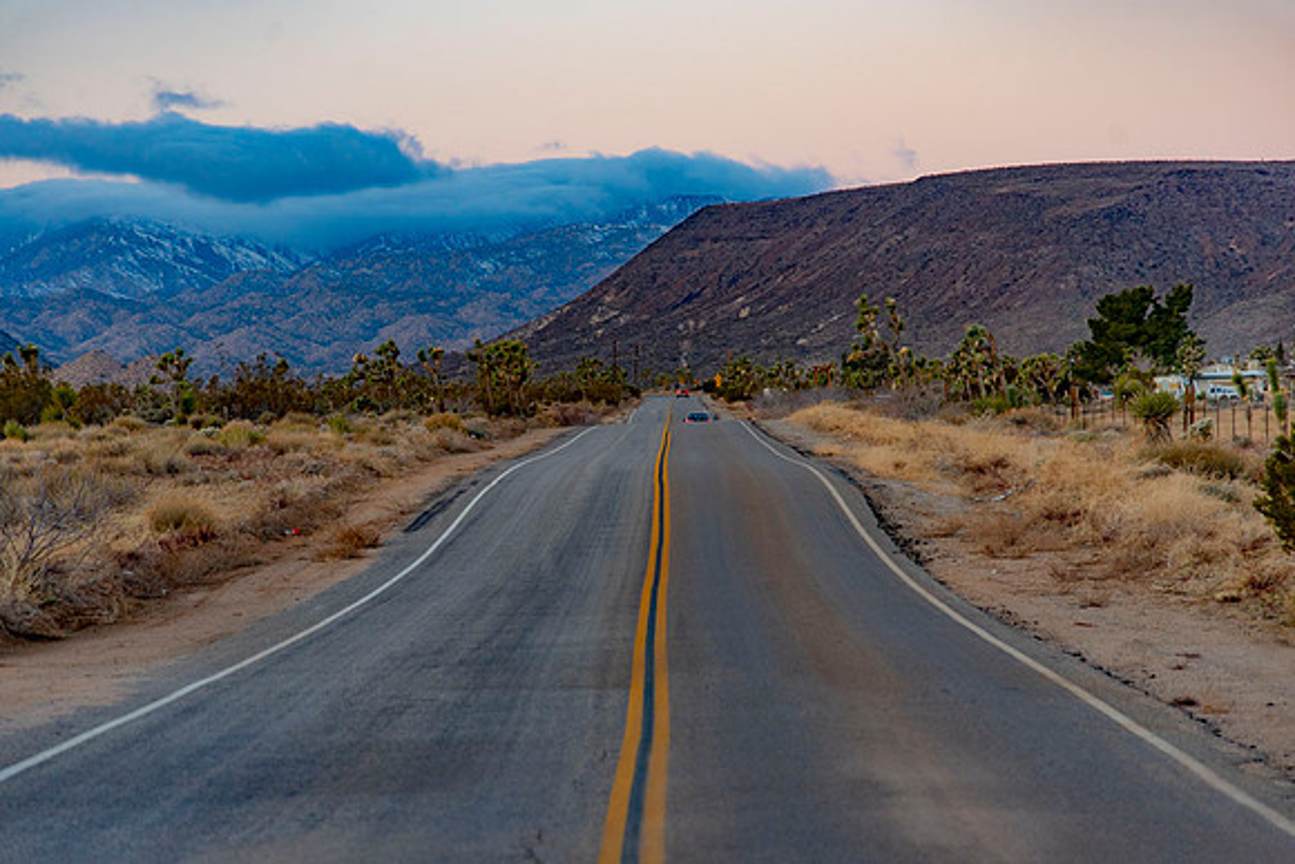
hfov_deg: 18.3
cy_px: 432
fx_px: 4030
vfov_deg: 12.2
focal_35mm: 112
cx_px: 648
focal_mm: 112
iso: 400
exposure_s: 1/200
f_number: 4
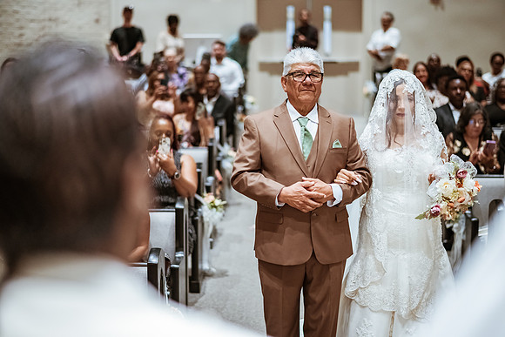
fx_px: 814
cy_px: 168
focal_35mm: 58
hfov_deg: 34.5
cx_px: 252
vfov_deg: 23.4
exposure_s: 1/640
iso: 1600
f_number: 1.4
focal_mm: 58
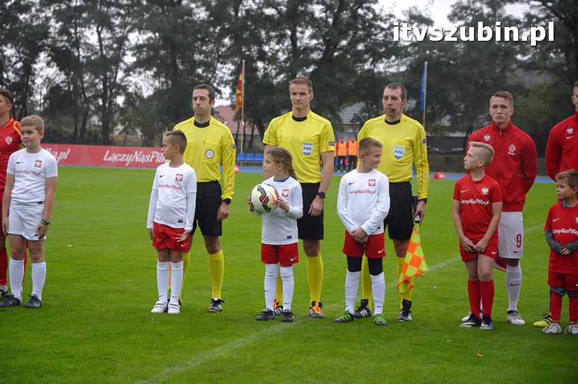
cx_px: 289
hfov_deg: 19.5
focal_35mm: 105
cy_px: 192
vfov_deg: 13.0
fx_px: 1684
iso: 1000
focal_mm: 70
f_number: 5
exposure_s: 1/400
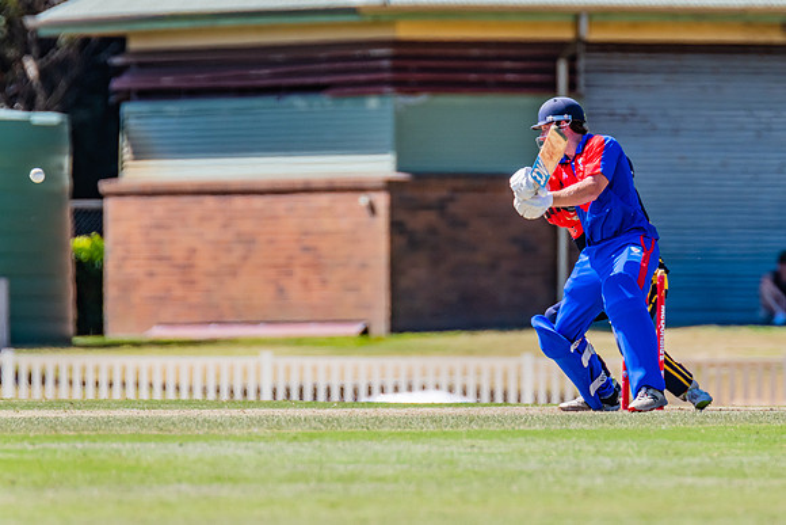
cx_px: 512
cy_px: 205
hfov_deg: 2.6
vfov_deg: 1.7
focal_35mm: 802
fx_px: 17515
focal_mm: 600
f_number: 7.1
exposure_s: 1/2000
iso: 640
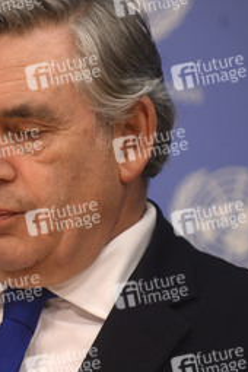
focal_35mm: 353
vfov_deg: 5.8
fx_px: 3647
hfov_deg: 3.9
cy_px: 182
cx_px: 23
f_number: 3.5
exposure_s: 1/500
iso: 1600
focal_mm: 200
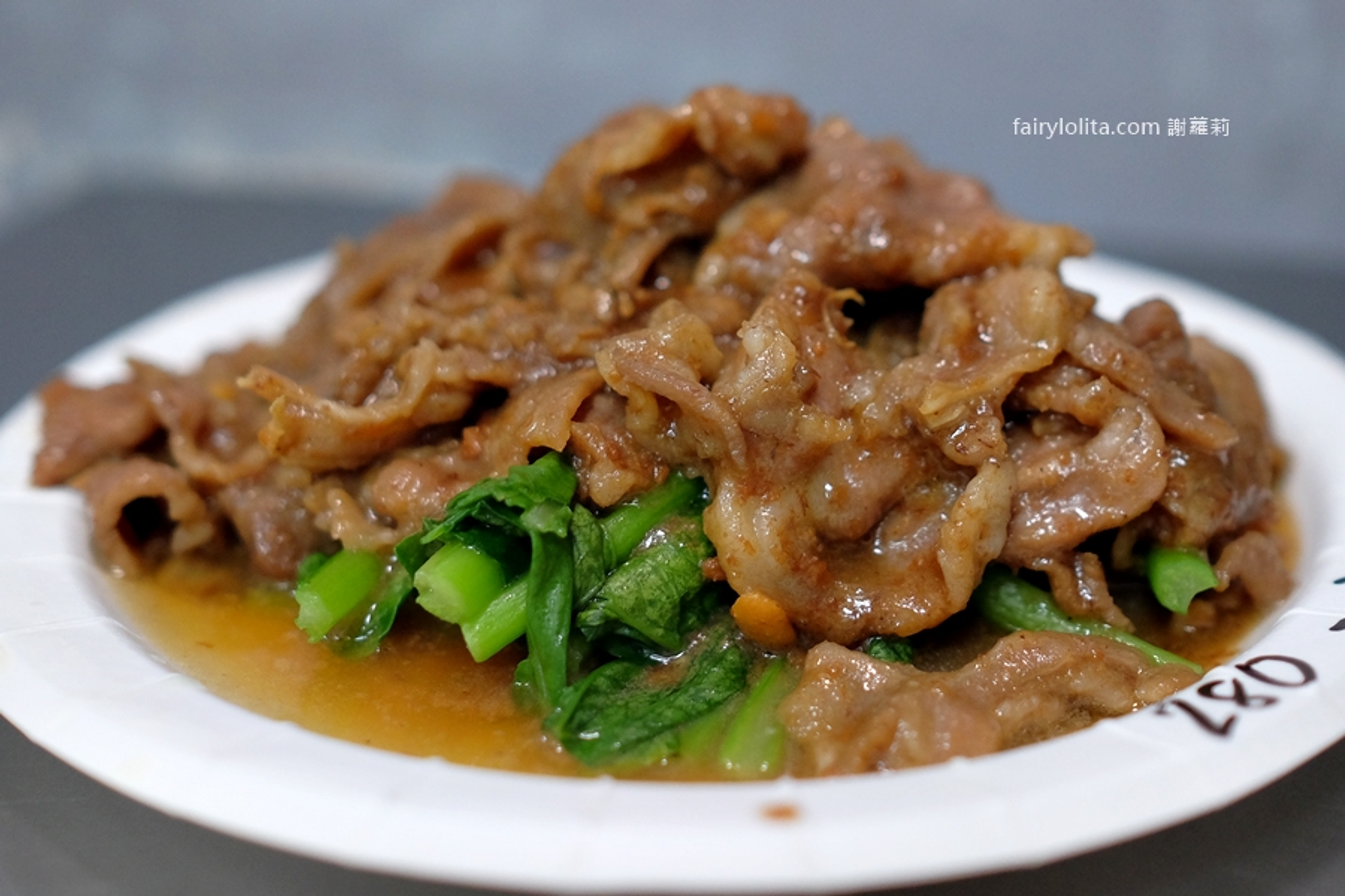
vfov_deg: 37.9
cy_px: 448
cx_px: 672
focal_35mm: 35
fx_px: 1308
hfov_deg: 54.4
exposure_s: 1/250
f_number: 2
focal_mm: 23
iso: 1250
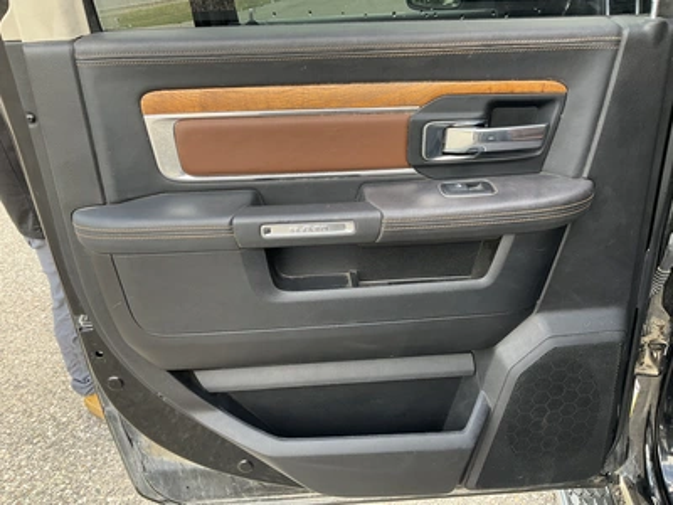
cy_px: 252
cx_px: 336
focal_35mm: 29
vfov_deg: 48.2
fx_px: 564
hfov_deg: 61.7
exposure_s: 1/122
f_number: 1.8
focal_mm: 3
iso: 32
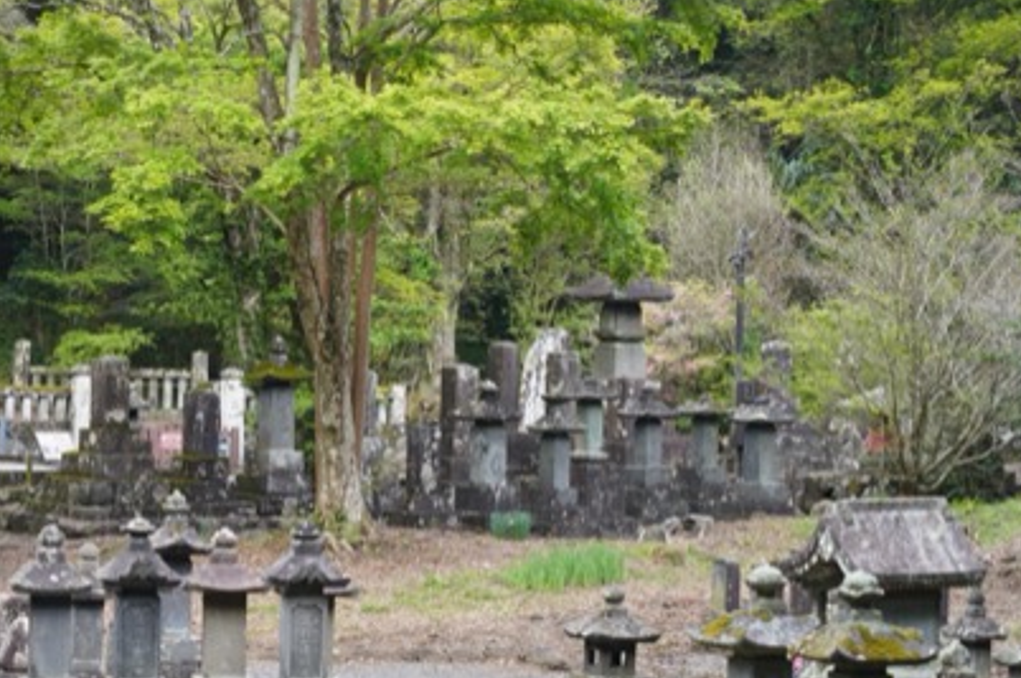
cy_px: 455
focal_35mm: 137
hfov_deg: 14.9
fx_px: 3881
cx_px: 279
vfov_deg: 10.0
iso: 400
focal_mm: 86
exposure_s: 1/125
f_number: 4.5
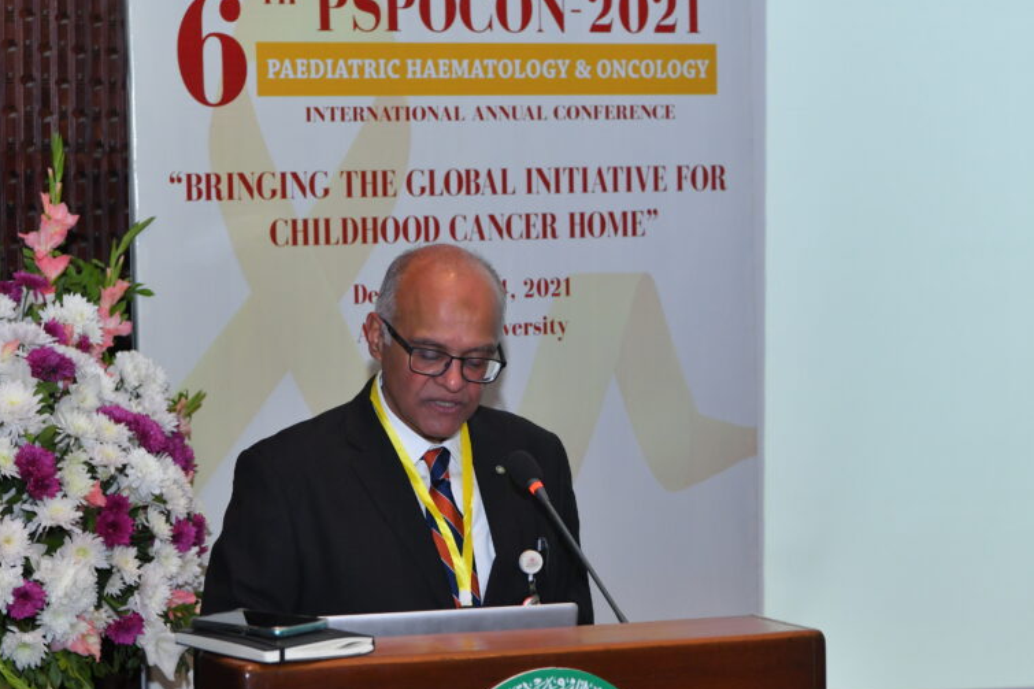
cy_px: 376
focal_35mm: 95
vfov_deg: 14.4
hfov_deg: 21.5
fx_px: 2728
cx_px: 479
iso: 1250
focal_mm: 70
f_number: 6.3
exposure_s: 1/100
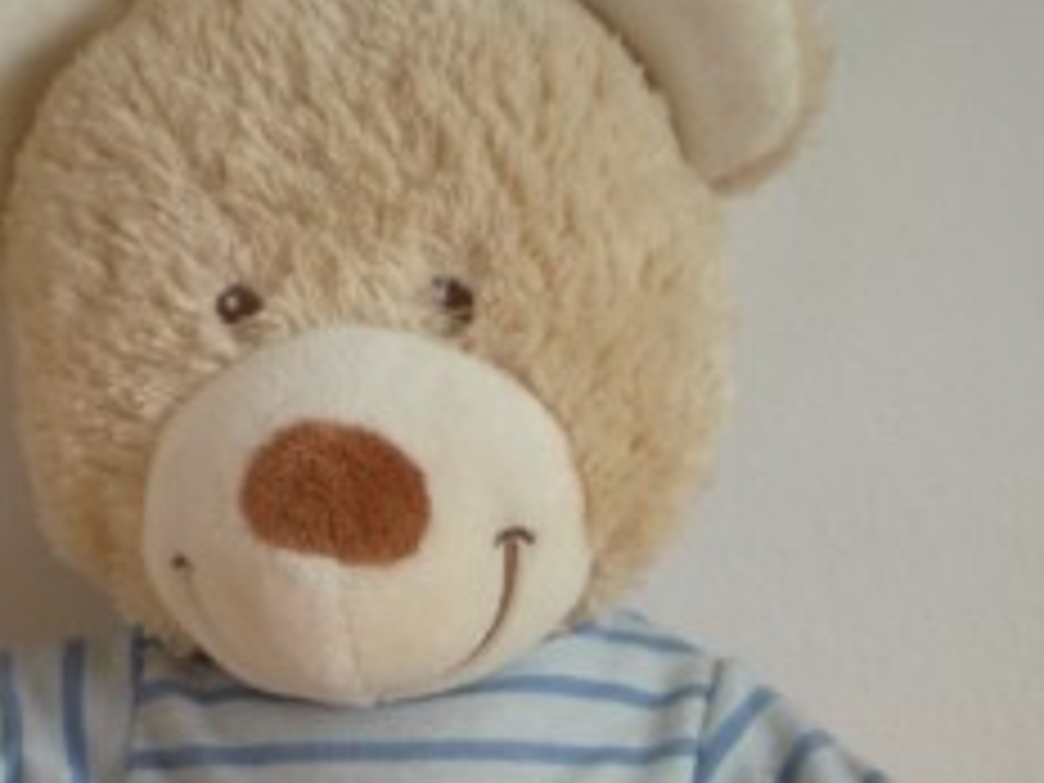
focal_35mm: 85
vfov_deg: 17.0
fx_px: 2564
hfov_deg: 22.9
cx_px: 374
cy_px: 783
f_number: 3.1
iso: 76
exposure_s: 1/59.6
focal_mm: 6.3
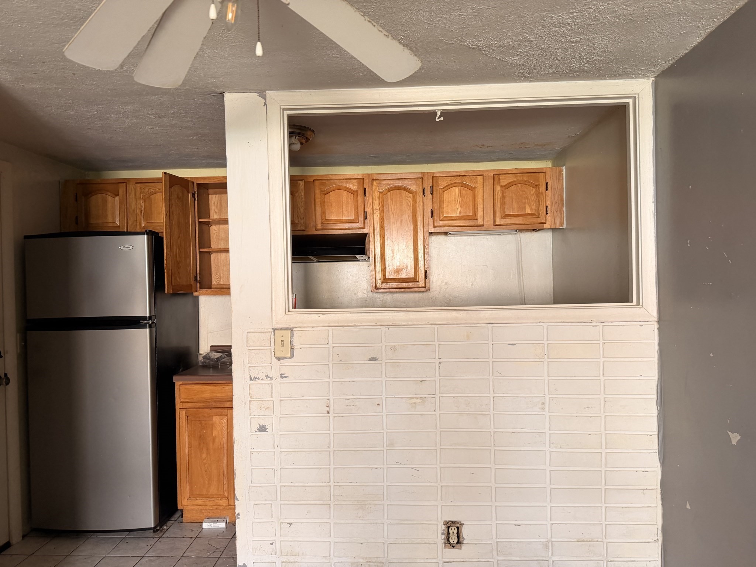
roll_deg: +2.2
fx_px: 524
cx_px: 378
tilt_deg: +0.6
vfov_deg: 56.8
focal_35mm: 24
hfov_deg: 71.6
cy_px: 284
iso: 250
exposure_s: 1/60
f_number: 1.78
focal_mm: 6.76
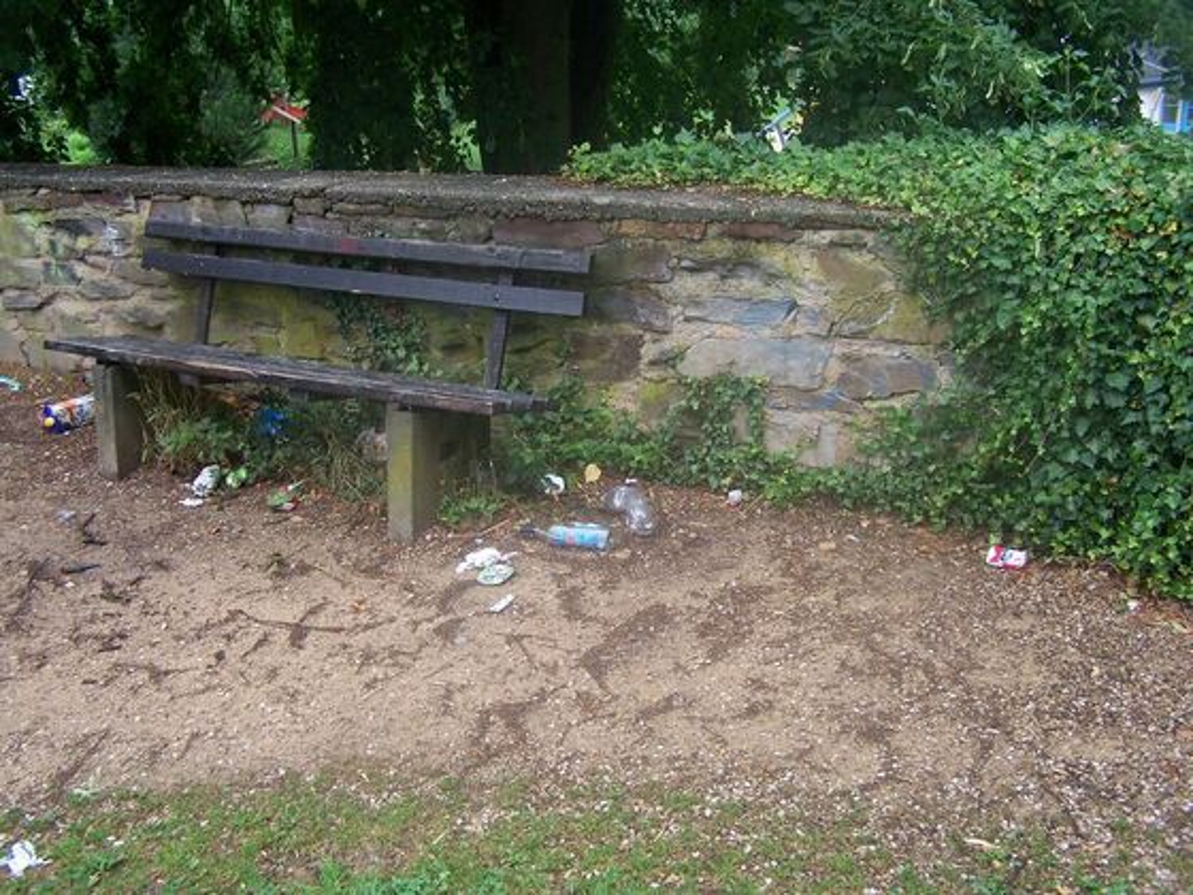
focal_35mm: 38
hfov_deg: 49.0
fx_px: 1310
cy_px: 448
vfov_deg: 37.7
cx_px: 596
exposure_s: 1/100
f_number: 2.8
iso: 80
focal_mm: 6.3
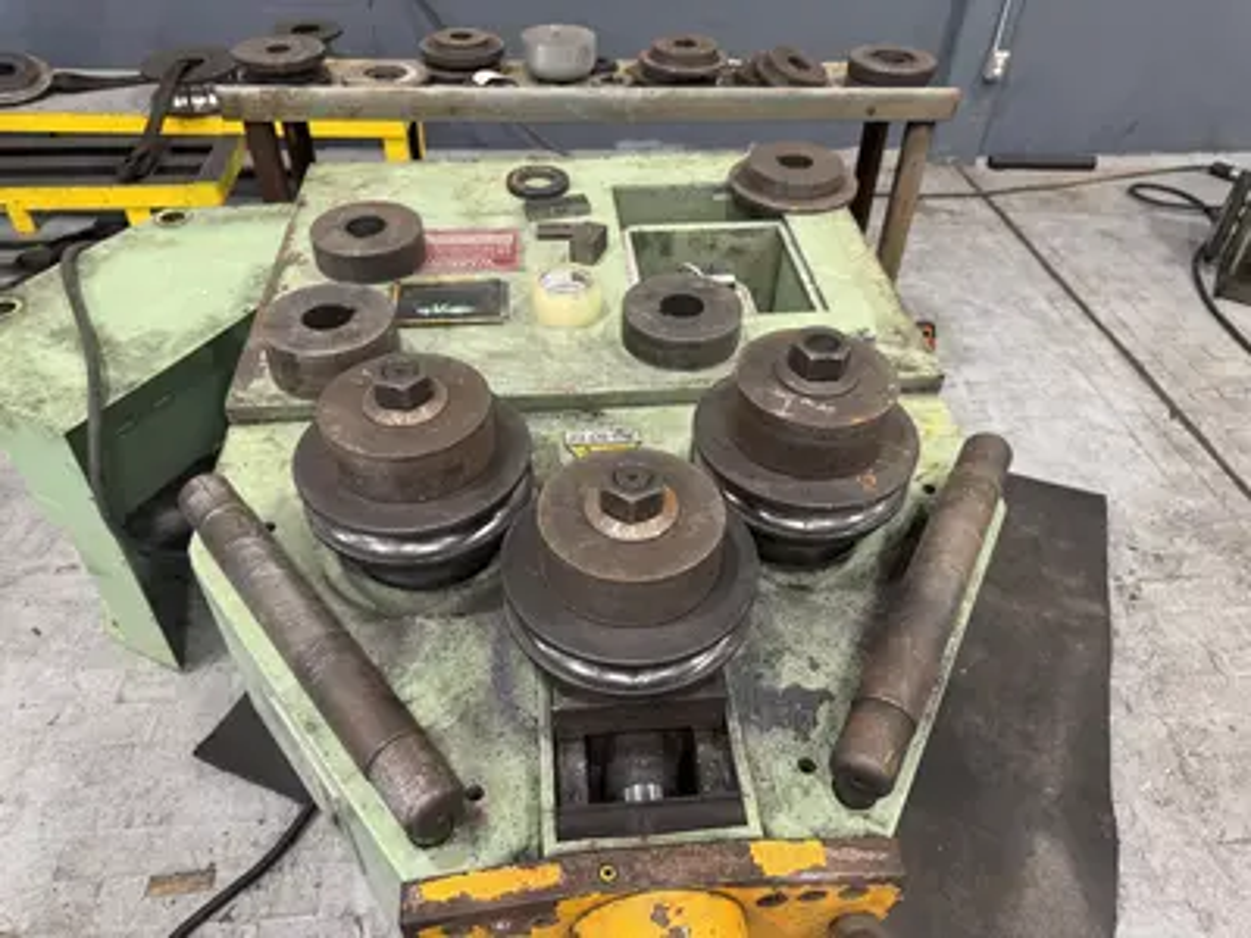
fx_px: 867
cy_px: 469
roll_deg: -3.6
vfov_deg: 56.8
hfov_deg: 71.6
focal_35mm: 24
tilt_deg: -41.3
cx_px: 626
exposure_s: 1/60
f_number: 1.78
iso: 200
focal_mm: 6.76
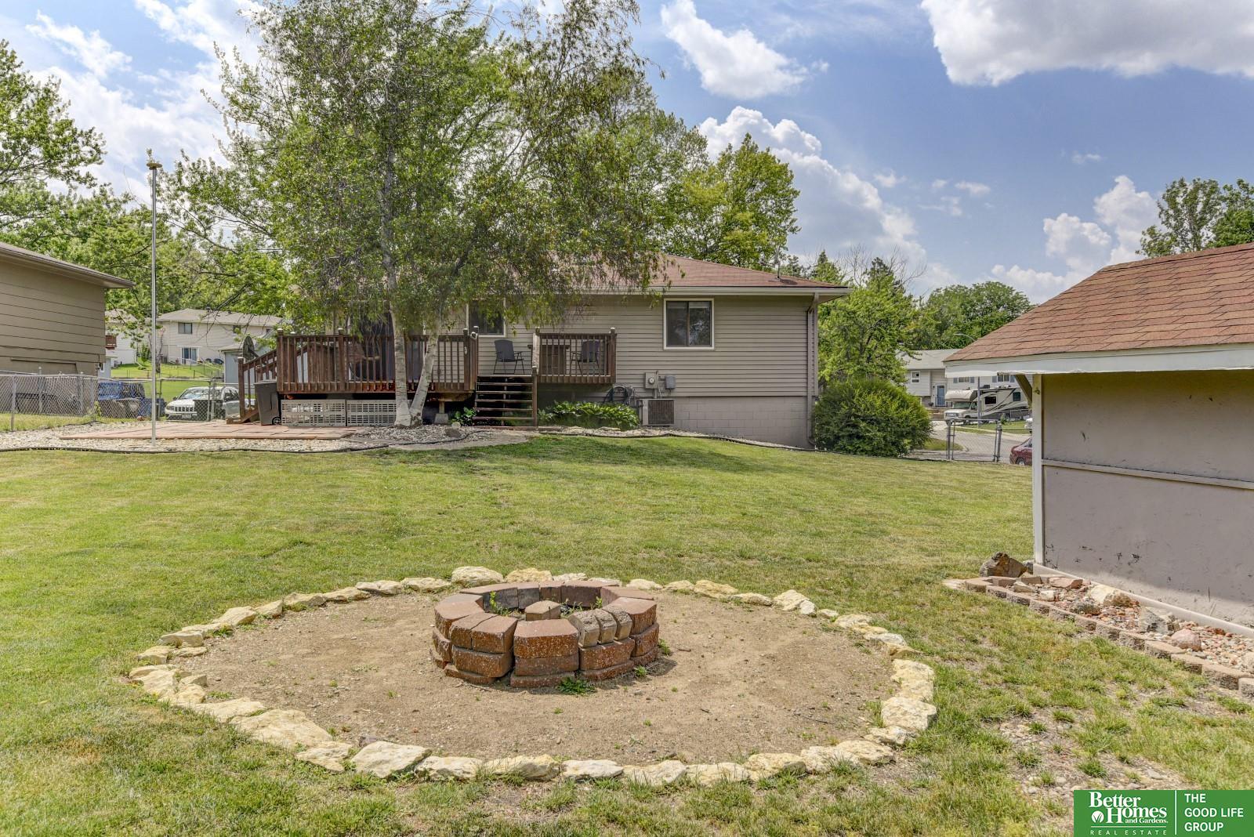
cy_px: 418
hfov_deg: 69.4
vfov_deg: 49.6
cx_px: 627
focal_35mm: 26
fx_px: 906
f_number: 8
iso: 400
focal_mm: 26
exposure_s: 1/1000
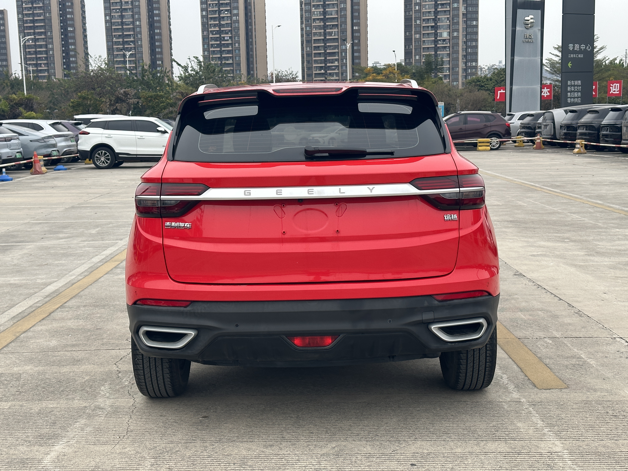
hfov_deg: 39.7
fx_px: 871
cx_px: 314
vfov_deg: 30.3
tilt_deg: -7.4
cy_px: 236
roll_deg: +1.3
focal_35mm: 48
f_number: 1.78
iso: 64
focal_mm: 6.86
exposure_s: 1/473
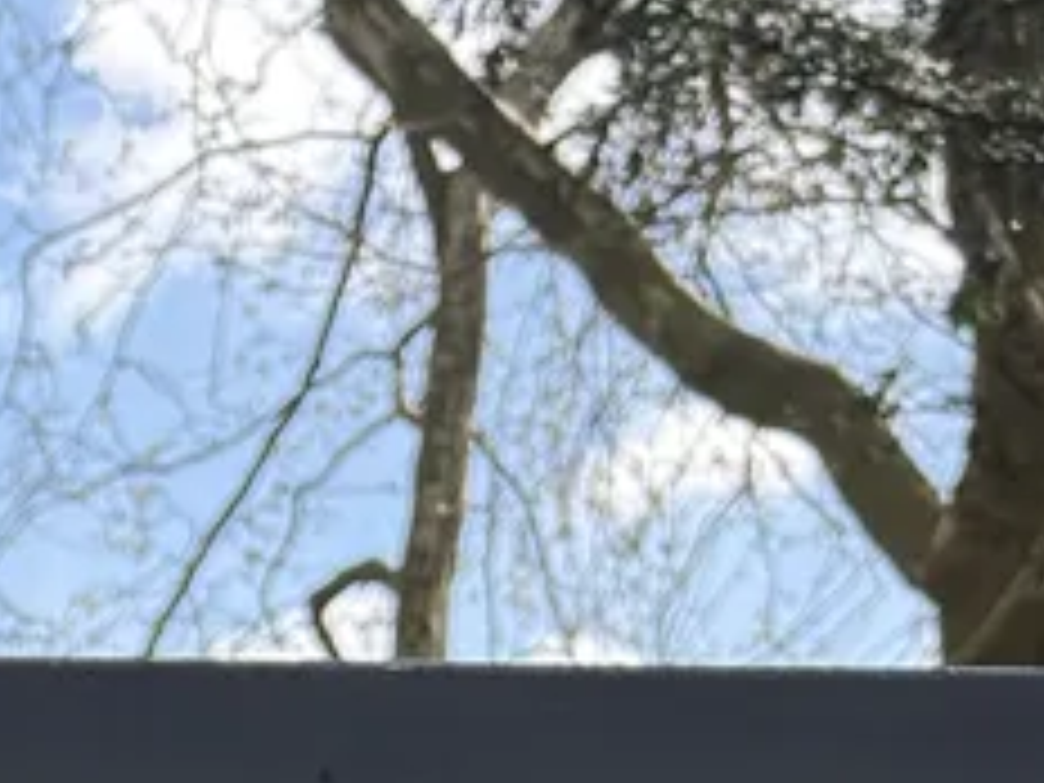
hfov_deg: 9.8
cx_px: -1107
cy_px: 2853
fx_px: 5610
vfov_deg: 6.7
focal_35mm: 186
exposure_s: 1/3021
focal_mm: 6.76
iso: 100
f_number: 1.78
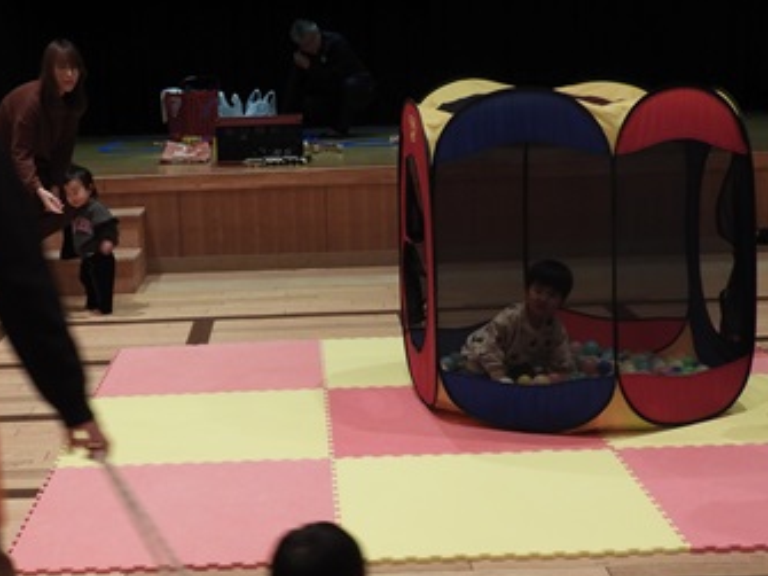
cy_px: 399
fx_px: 1397
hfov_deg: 30.5
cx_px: 259
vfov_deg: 23.1
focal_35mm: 63
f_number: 3.6
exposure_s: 1/30
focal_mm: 5.9
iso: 200
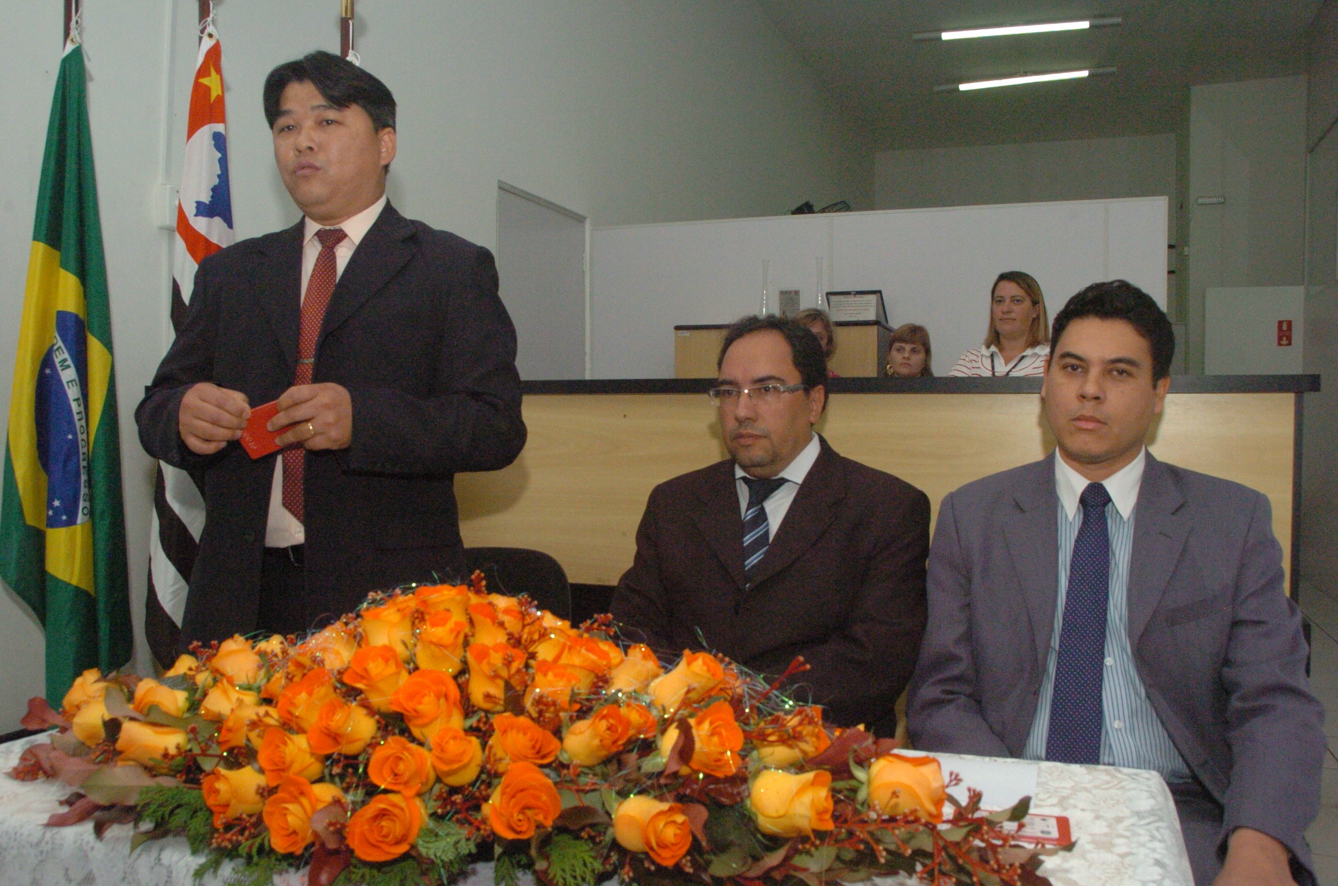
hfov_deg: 62.0
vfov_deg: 43.4
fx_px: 1113
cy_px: 443
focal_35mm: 30
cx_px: 669
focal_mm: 20
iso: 1600
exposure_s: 1/250
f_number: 11
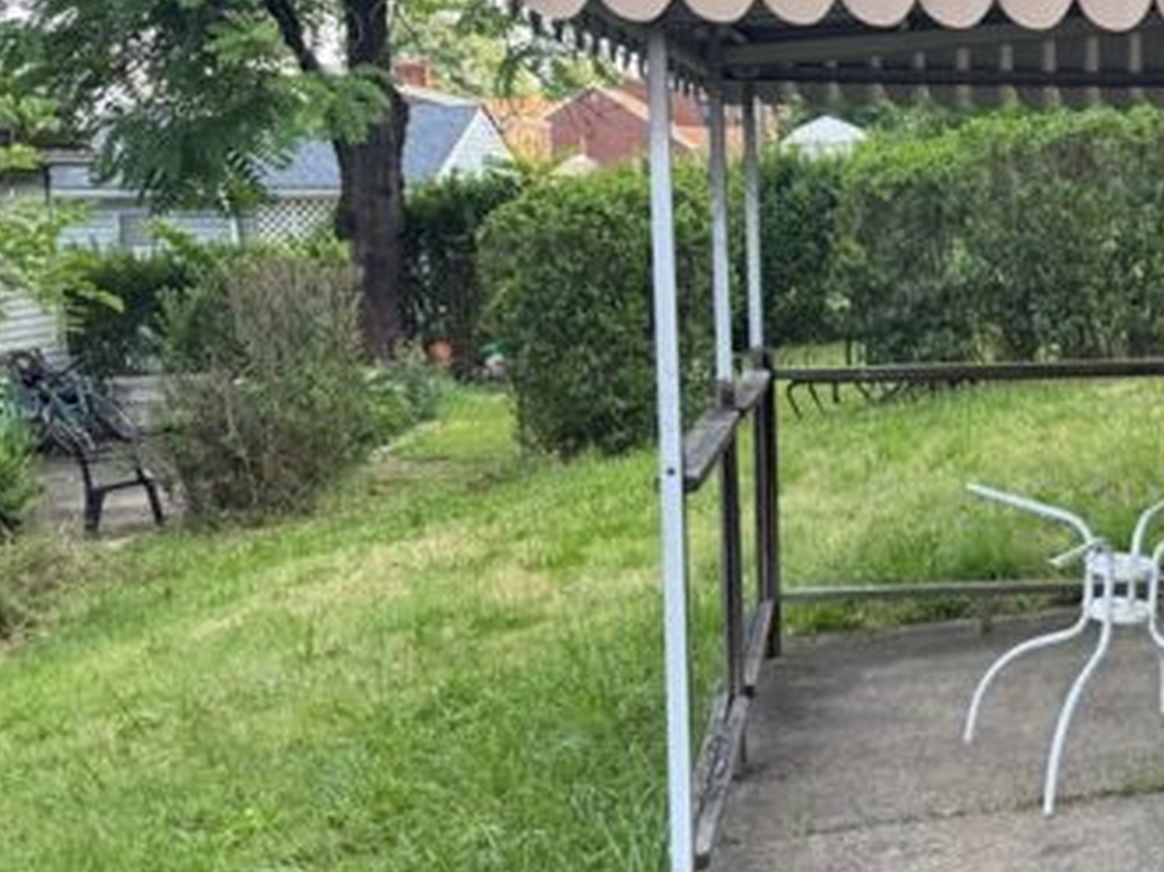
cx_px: 1294
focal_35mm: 58
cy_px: 468
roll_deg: +0.6
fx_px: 1950
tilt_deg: -7.8
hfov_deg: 29.8
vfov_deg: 25.2
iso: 80
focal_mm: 6.76
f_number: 1.78
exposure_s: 1/459
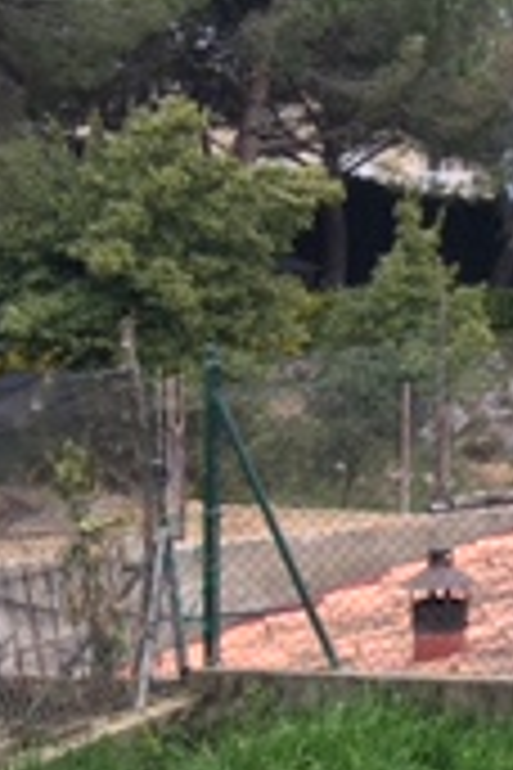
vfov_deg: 18.1
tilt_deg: -0.1
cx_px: 1192
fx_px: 2415
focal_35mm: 113
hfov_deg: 10.6
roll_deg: +0.1
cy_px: 257
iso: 25
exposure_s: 1/287
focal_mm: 4.15
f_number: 2.2
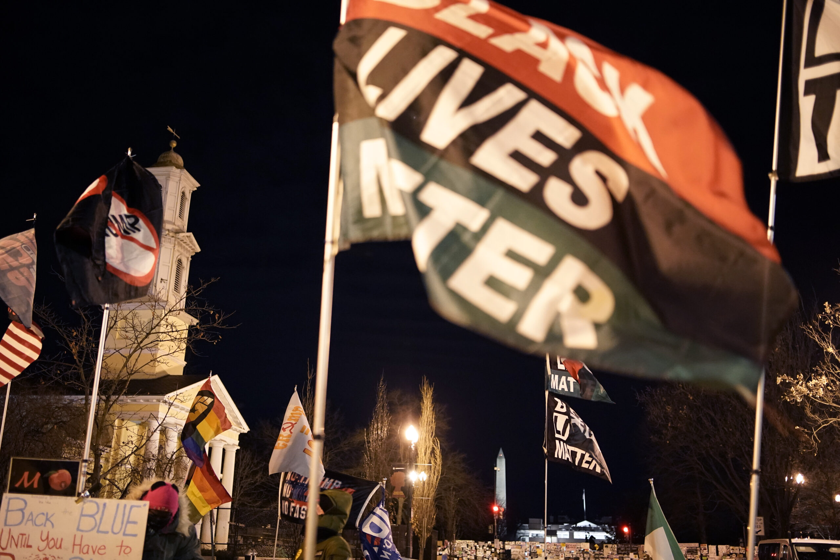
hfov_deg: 54.4
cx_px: 420
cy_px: 280
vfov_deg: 37.9
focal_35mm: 35
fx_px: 817
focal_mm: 35
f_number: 2
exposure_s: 1/160
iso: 6400
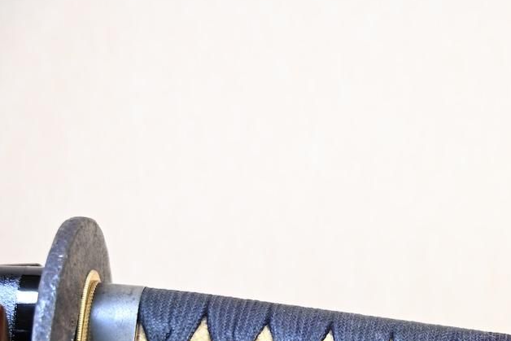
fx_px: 1543
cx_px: 569
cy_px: 354
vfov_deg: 12.4
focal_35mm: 109
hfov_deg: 18.1
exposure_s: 1/2
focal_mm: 32.5
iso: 100
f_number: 4
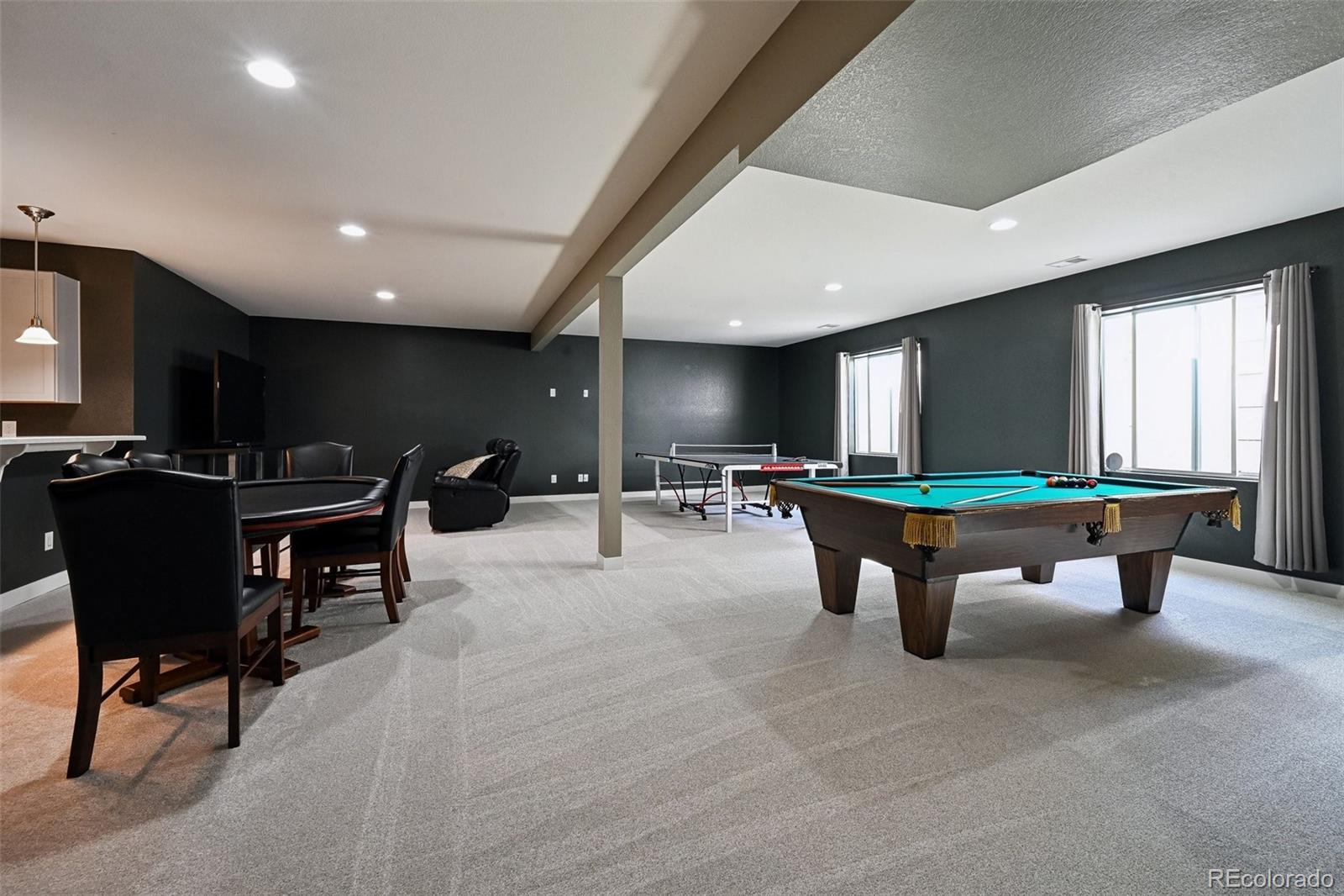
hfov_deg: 102.3
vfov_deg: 79.2
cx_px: 672
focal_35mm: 14
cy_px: 448
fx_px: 541
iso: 400
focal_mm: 14.5
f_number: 10
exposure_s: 1/4
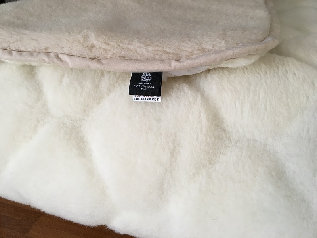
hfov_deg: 61.7
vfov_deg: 48.2
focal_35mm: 29
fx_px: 266
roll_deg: +1.3
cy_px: 119
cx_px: 158
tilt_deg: -31.0
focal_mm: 4.15
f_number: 2.2
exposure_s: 1/33
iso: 100
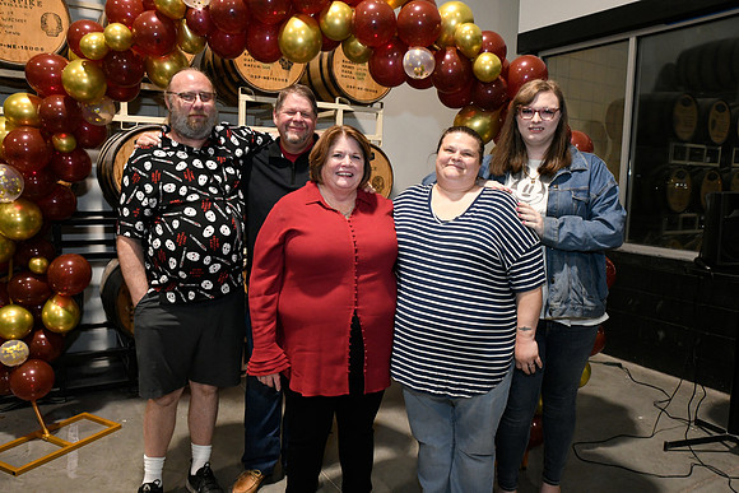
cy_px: 246
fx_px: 595
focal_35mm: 29
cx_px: 370
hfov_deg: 63.6
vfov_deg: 45.0
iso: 6400
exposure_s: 1/60
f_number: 11
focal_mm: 29
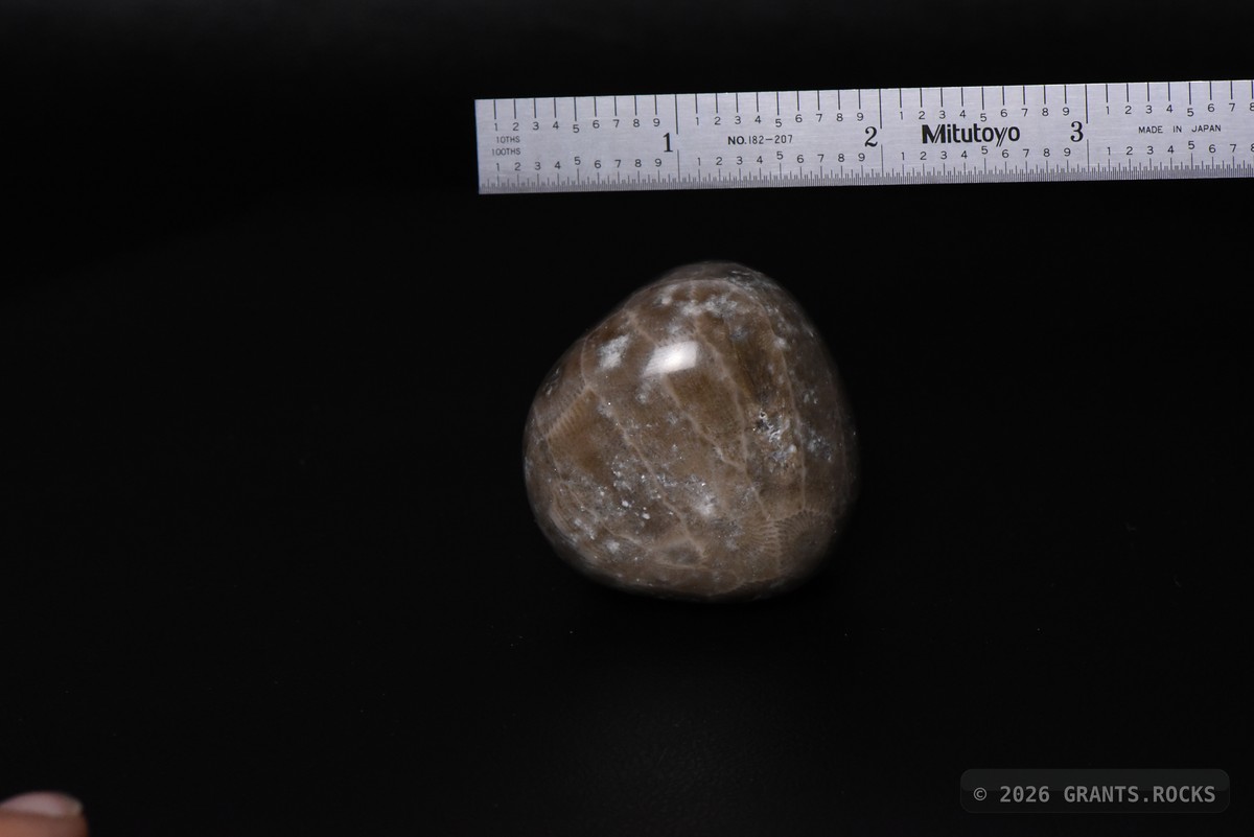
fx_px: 3659
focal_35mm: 105
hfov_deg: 19.4
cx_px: 627
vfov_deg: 13.1
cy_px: 418
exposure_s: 1/60
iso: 5000
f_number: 14
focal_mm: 105
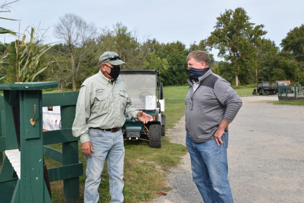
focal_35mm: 39
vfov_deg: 34.2
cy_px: 102
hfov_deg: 49.6
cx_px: 152
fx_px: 329
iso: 200
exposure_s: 1/250
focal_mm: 26
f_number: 8
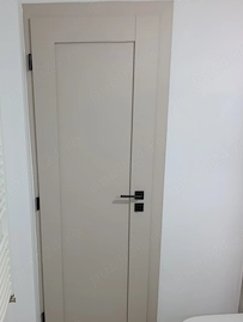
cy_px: 183
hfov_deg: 41.5
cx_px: 85
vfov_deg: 53.7
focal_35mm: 34
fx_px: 317
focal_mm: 6.11
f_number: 1.65
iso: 731
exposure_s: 1/50
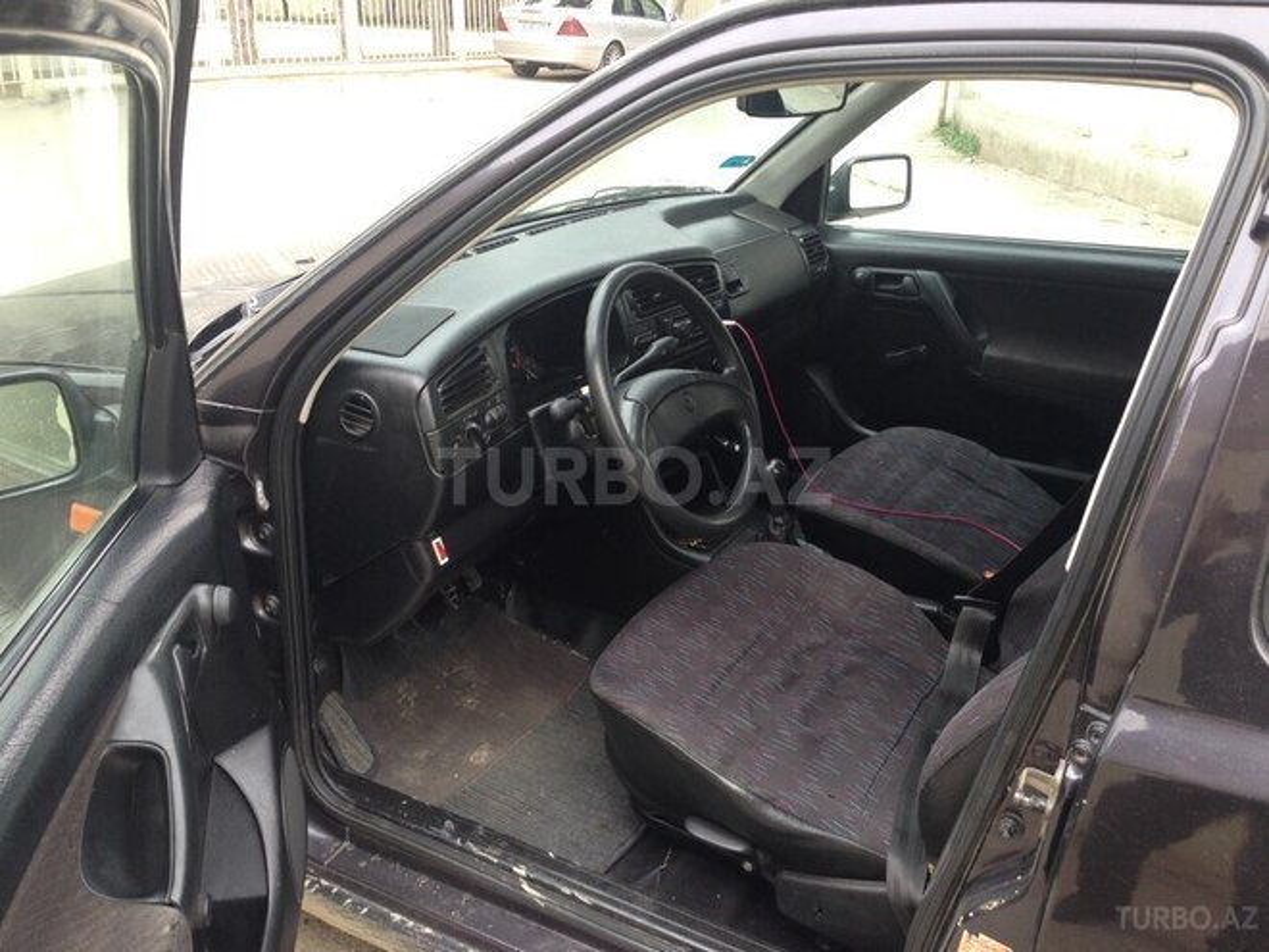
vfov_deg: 42.9
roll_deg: -0.4
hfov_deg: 55.4
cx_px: 634
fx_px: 1210
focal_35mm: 33
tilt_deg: -22.6
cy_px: 476
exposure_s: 1/40
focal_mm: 4.12
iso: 50
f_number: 2.4
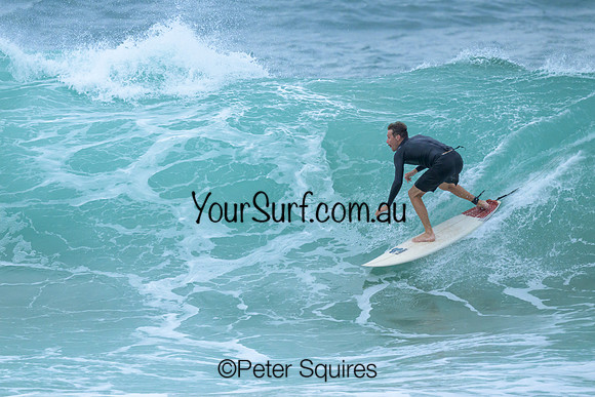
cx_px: 252
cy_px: 156
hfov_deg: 2.0
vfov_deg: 1.3
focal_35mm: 1045
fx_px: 17276
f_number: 6.3
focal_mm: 800
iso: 1100
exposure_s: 1/2500
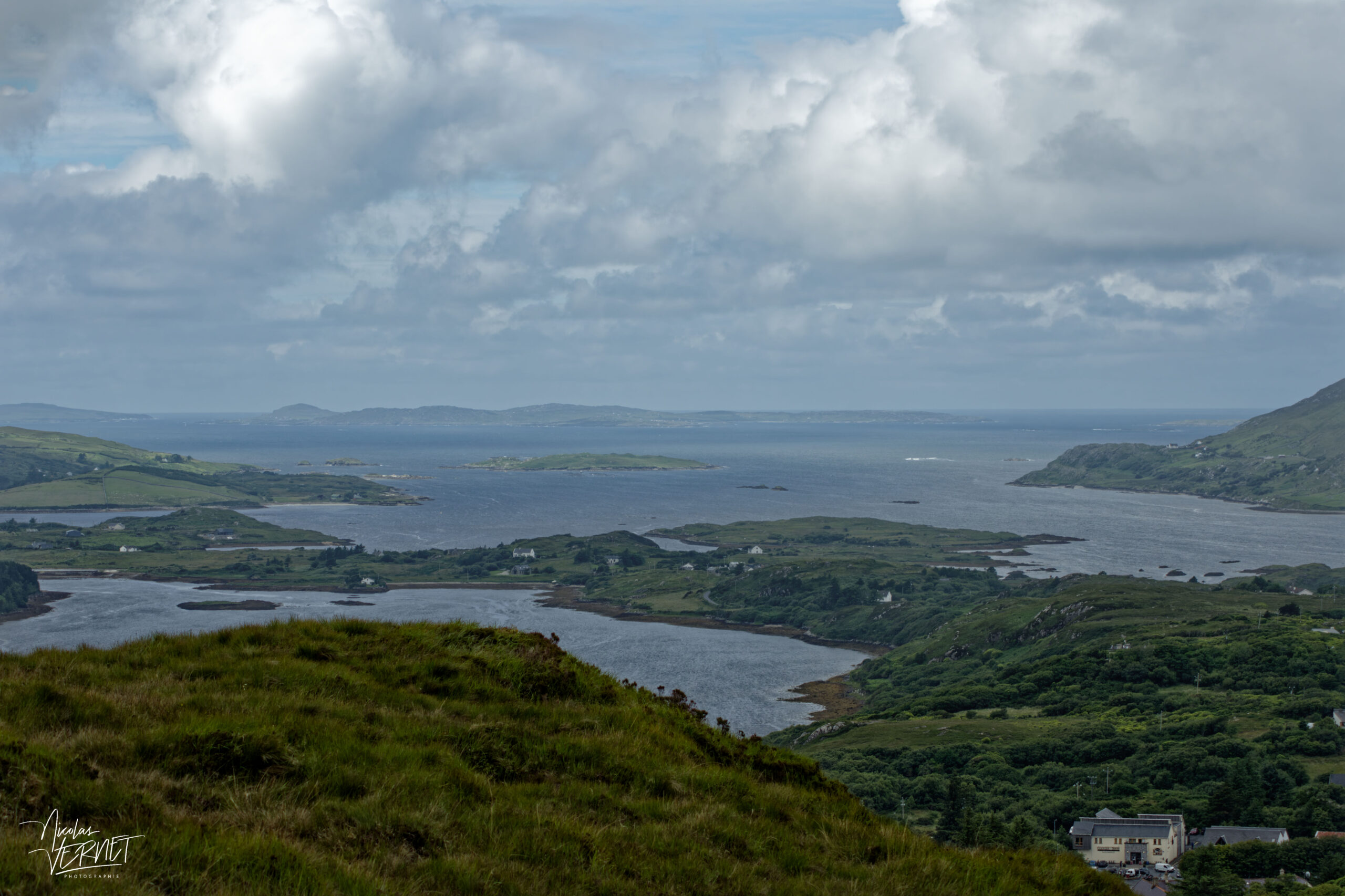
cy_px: 448
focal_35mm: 105
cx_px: 672
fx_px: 3922
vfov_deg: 13.0
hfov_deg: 19.5
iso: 250
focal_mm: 70
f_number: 8
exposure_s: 1/1000
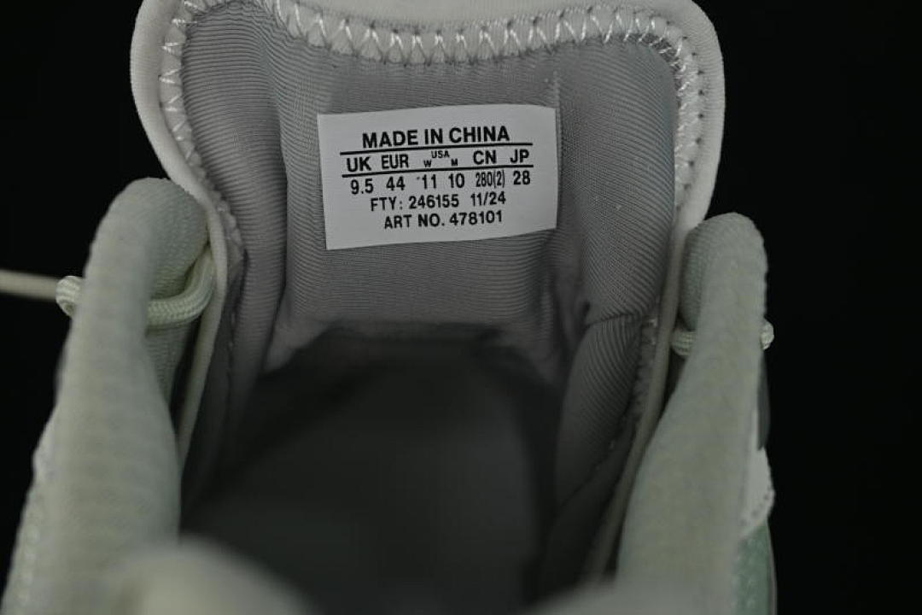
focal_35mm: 75
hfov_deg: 27.0
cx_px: 461
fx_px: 1921
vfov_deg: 18.2
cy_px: 308
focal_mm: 50
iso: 160
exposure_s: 1/60
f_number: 6.3
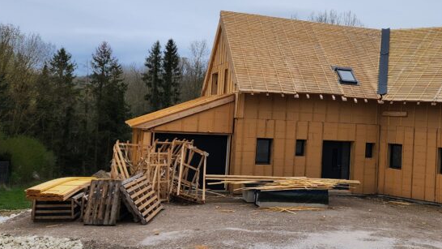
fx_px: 551
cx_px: 325
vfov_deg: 25.2
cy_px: 75
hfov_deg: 42.5
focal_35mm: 47
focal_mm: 5.4
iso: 20
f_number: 1.8
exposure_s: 1/909
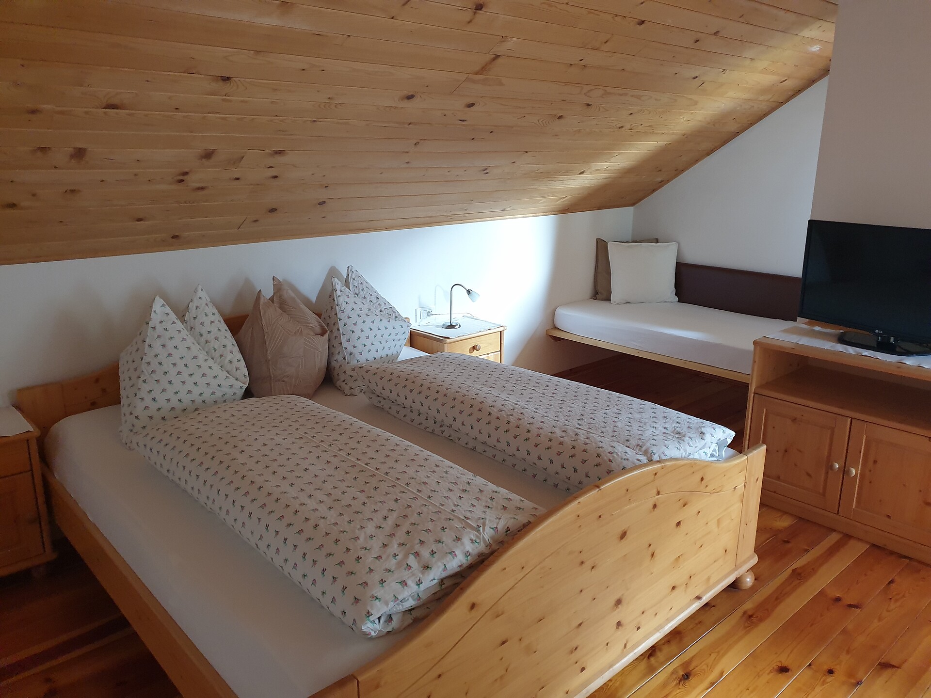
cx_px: 466
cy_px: 349
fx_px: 699
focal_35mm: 26
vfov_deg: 53.1
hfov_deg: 67.3
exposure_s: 1/28
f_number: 1.5
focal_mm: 4.3
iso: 250
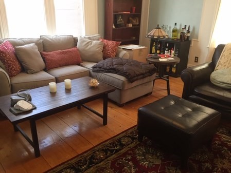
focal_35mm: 29
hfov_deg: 61.6
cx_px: 116
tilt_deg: -19.5
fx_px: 194
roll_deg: +0.1
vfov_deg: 48.2
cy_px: 86
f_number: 2.2
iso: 80
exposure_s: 1/30
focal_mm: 4.15
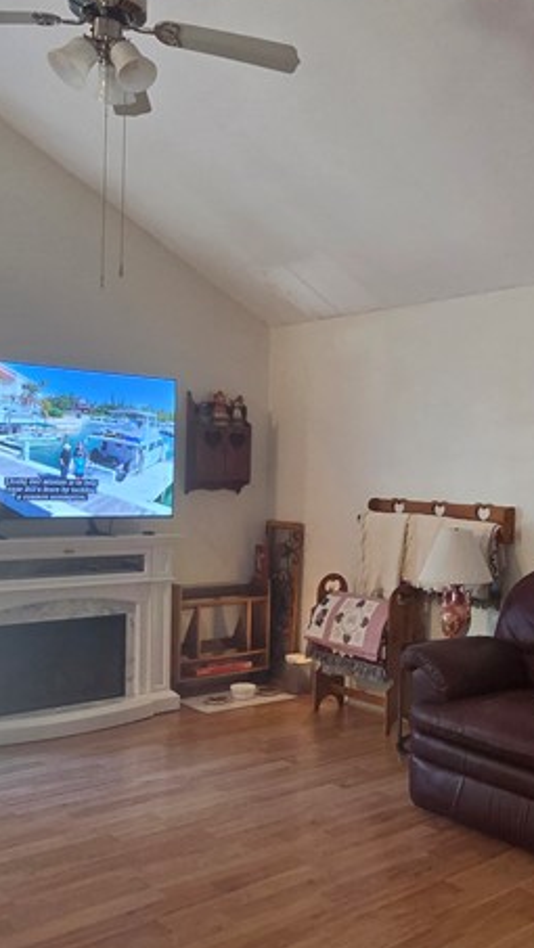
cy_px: 471
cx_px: 431
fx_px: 805
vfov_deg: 61.0
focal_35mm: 32
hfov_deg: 35.4
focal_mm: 2.2
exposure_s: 1/60
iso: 400
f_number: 2.2
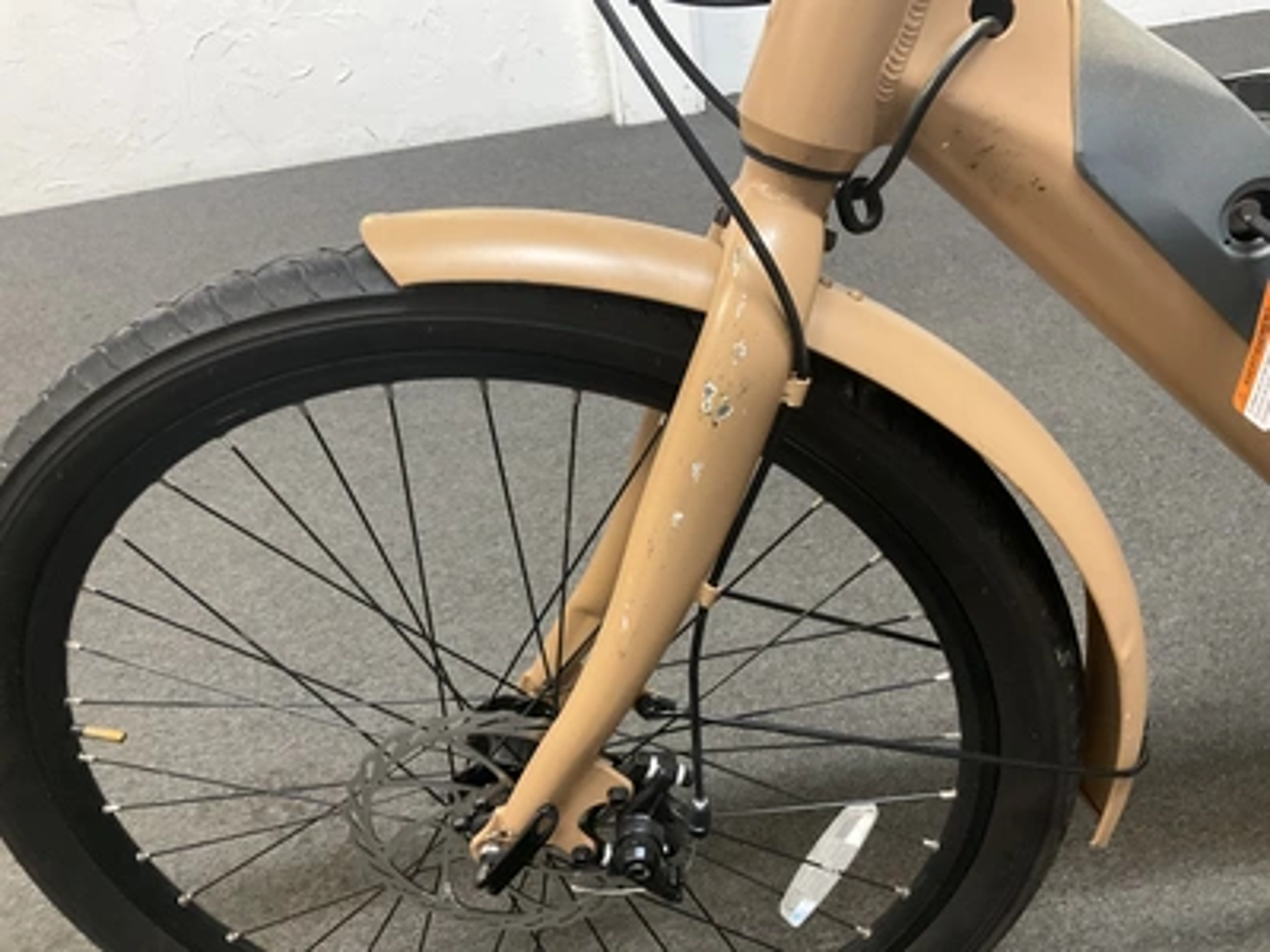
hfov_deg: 61.7
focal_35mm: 29
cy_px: 476
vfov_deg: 48.2
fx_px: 1064
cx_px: 635
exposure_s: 1/30
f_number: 1.8
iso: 250
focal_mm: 3
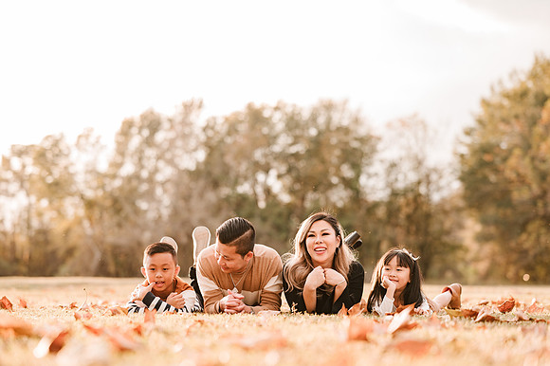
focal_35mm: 87
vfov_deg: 15.7
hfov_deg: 23.5
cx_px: 275
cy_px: 183
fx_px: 1324
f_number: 2.5
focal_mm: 85
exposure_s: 1/250
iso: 100
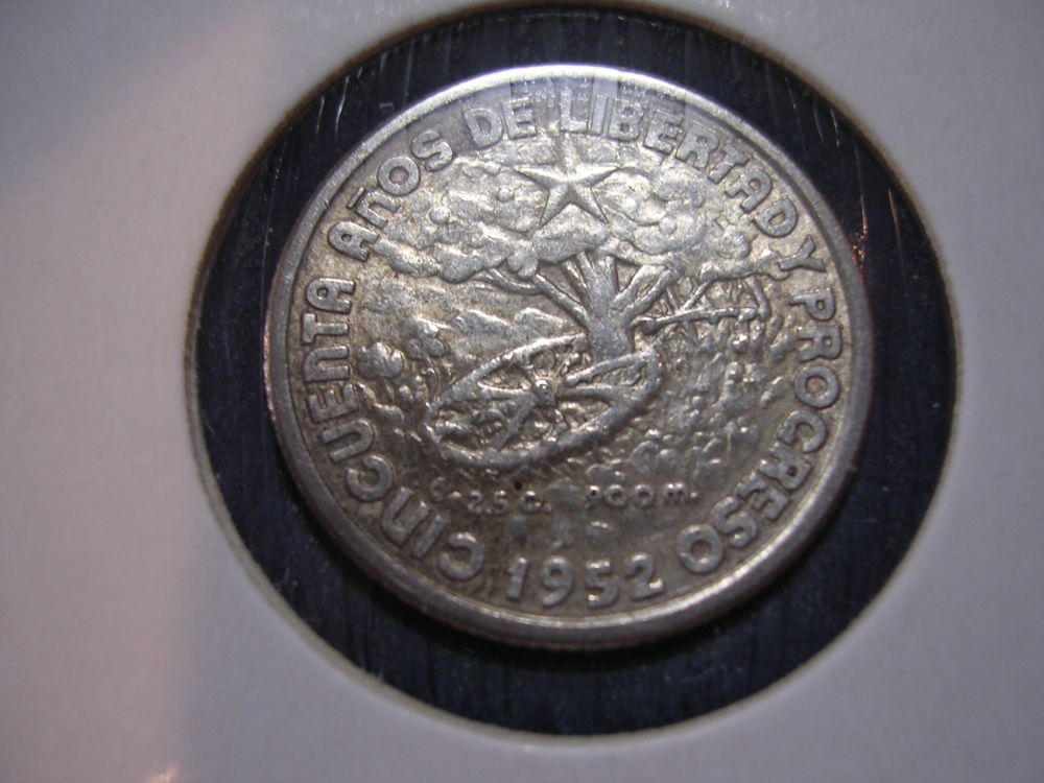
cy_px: 392
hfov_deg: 49.0
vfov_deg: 37.7
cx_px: 522
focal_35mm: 38
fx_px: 1146
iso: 100
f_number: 2.8
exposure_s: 1/27.4
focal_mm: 5.8
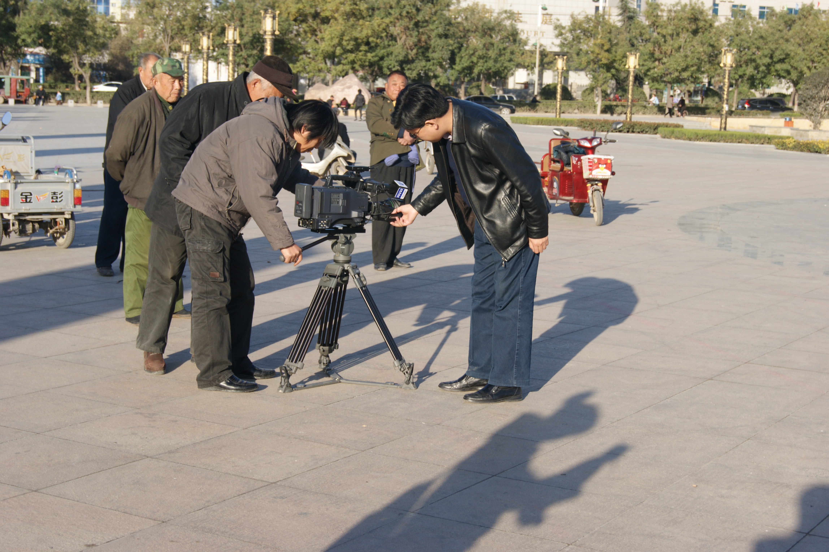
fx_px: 1381
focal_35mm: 60
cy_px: 276
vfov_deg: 22.6
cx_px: 414
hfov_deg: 33.4
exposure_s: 1/125
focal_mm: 40
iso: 100
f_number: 9
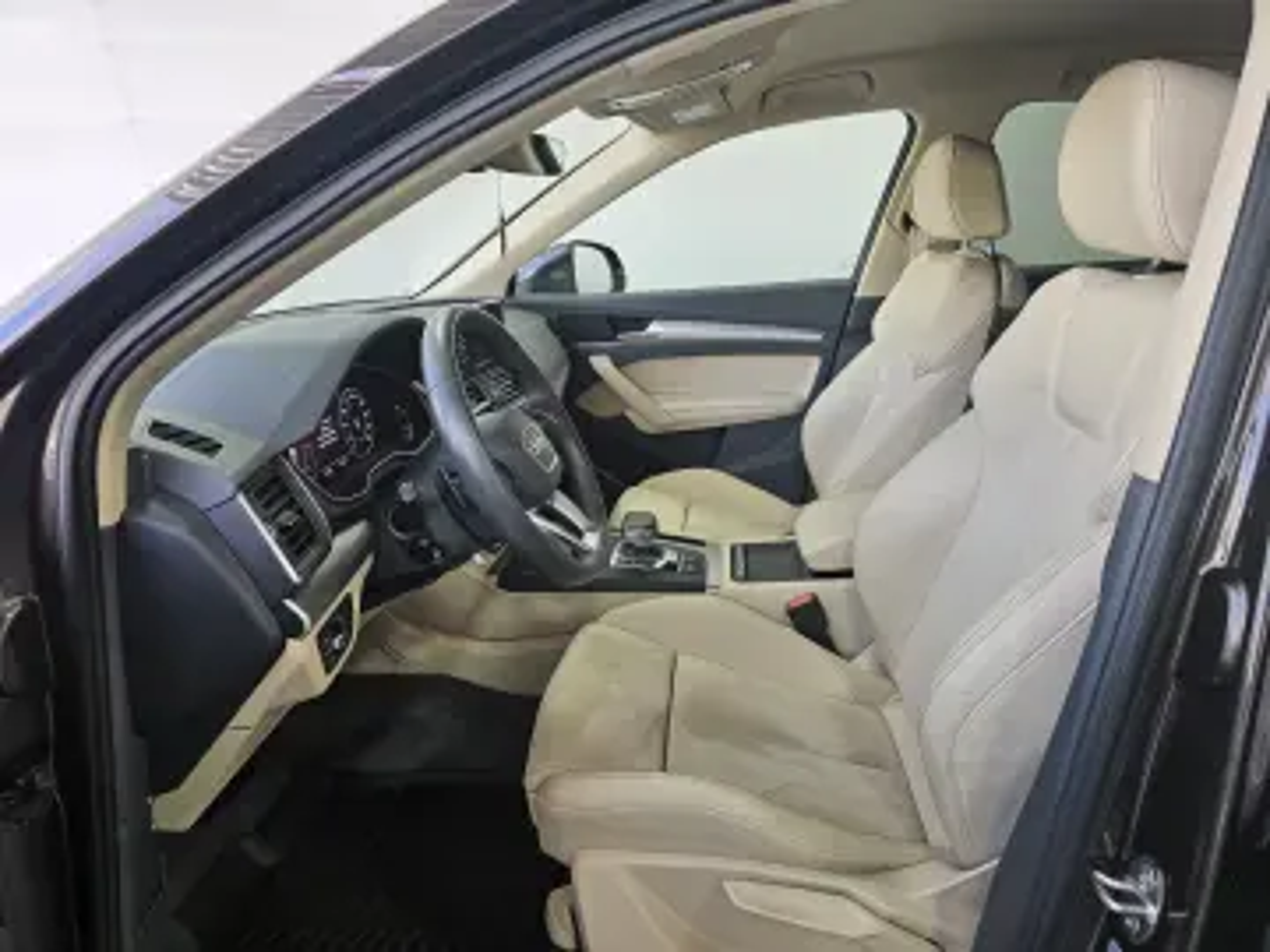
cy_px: 476
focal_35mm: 23
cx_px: 635
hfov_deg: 73.9
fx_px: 844
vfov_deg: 58.9
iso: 25
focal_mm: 6.3
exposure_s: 1/66
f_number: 1.7
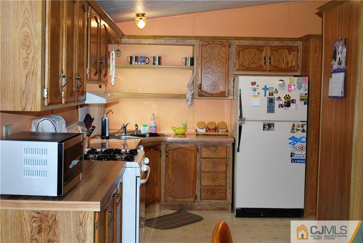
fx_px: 454
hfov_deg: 43.6
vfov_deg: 29.9
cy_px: 122
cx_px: 182
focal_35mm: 45
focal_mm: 30
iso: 200
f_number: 4.8
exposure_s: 1/60
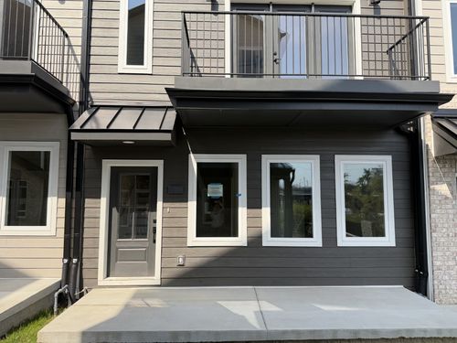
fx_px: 317
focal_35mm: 24
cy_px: 172
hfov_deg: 71.6
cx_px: 228
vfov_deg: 56.8
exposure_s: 1/2370
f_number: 1.78
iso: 80
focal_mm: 6.76
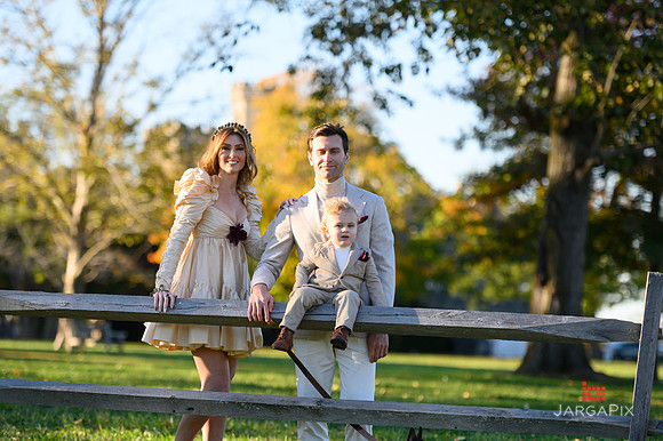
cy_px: 220
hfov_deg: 15.2
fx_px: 2485
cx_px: 332
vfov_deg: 10.1
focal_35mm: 135
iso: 1600
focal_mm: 135
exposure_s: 1/8000
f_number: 3.2
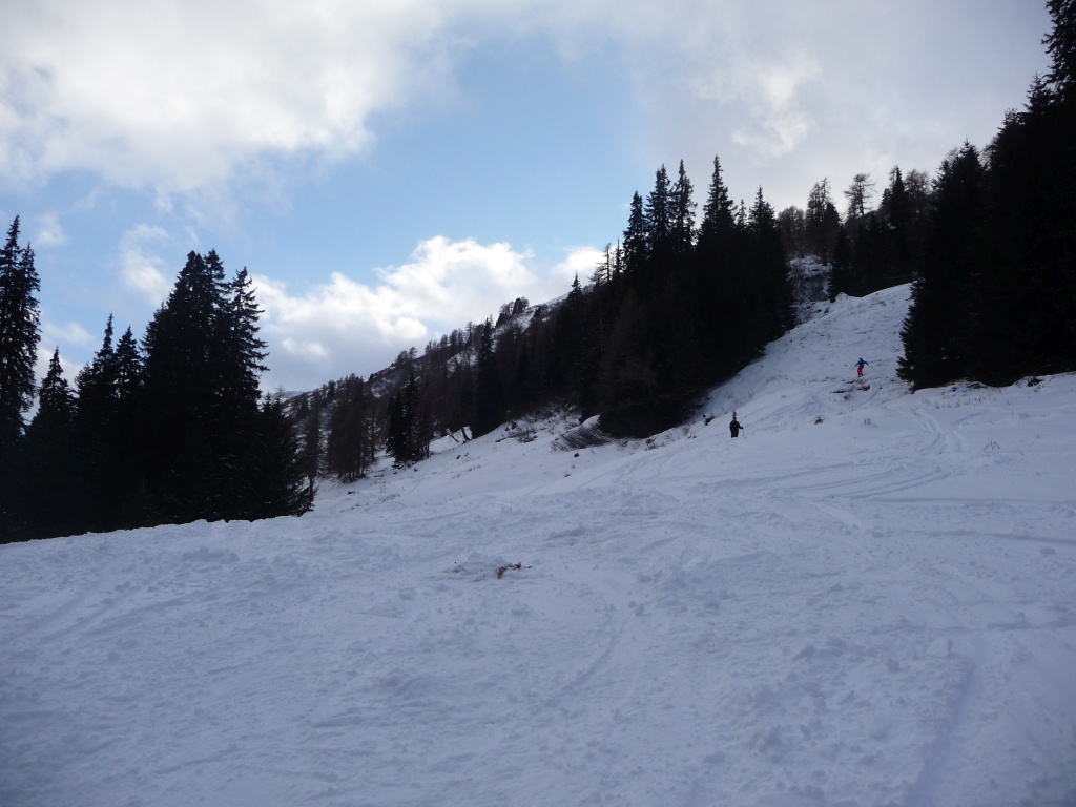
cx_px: 538
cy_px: 404
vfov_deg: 49.7
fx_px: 870
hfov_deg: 63.4
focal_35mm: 28
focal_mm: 4.7
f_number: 3.3
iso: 100
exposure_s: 1/640
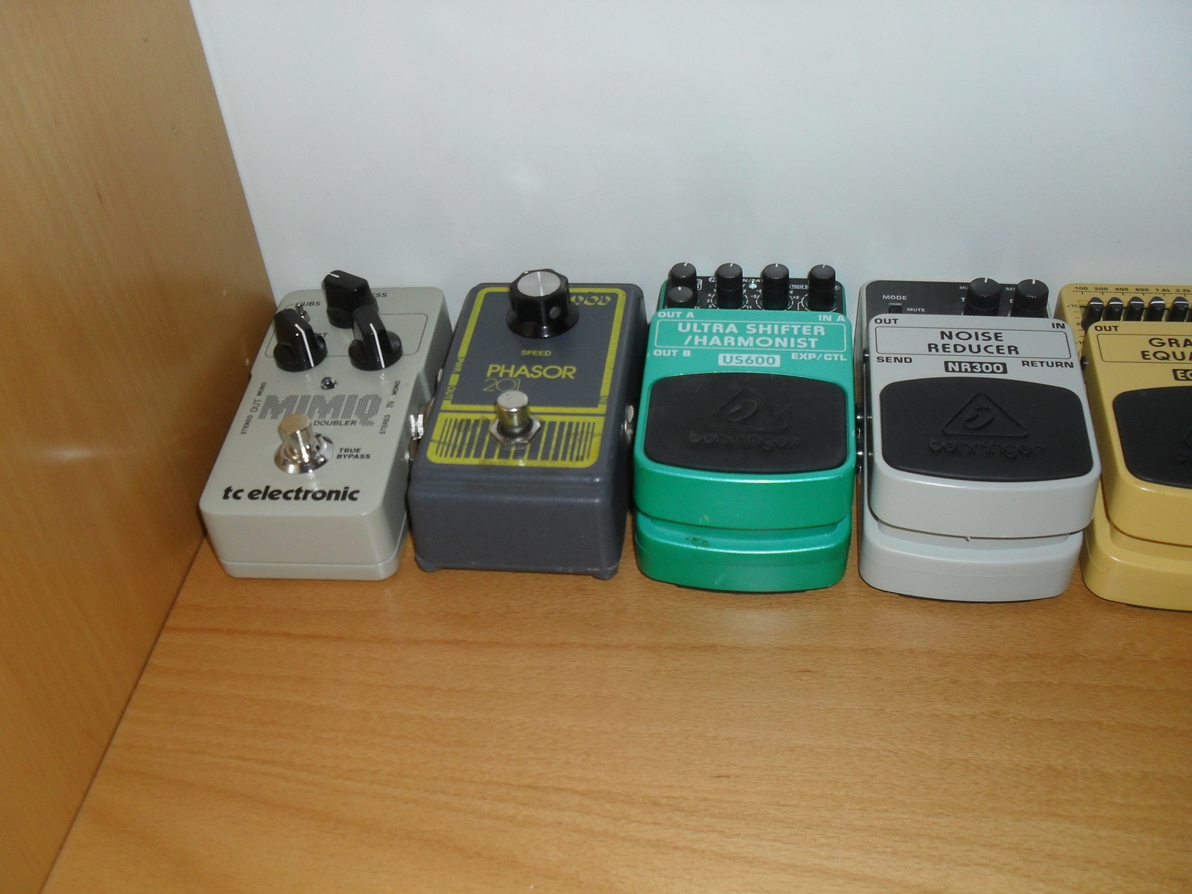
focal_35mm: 35
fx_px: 1205
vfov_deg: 40.7
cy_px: 447
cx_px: 596
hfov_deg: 52.6
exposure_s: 1/45
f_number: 3.2
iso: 200
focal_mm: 6.3
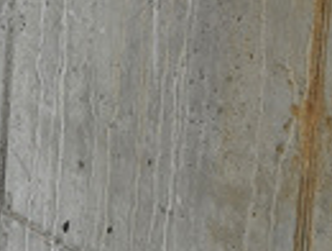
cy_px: -131
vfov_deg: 12.5
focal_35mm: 113
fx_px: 1086
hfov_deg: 17.4
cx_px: 186
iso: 25
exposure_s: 1/619
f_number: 1.8
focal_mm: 5.4
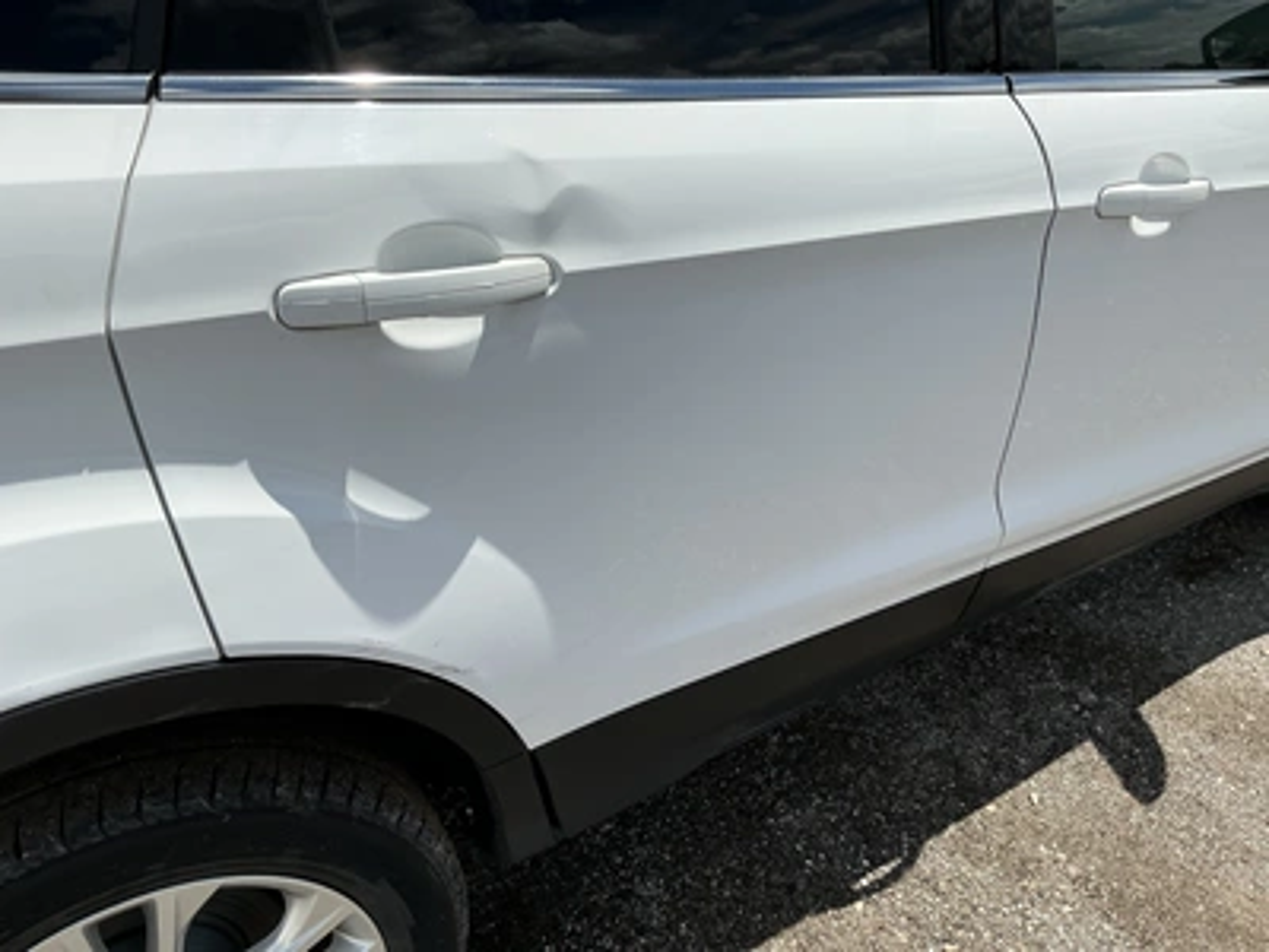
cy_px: 476
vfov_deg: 49.7
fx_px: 1026
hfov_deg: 63.4
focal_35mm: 28
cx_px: 634
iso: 25
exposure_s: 1/2801
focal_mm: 3
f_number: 1.8
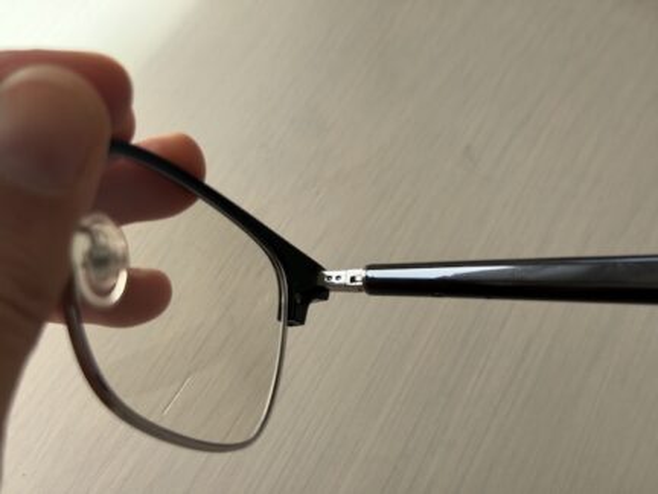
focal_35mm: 48
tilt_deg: -60.2
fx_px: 912
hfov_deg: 39.7
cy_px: 247
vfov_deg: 30.3
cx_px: 329
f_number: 1.78
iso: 80
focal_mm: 6.76
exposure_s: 1/596
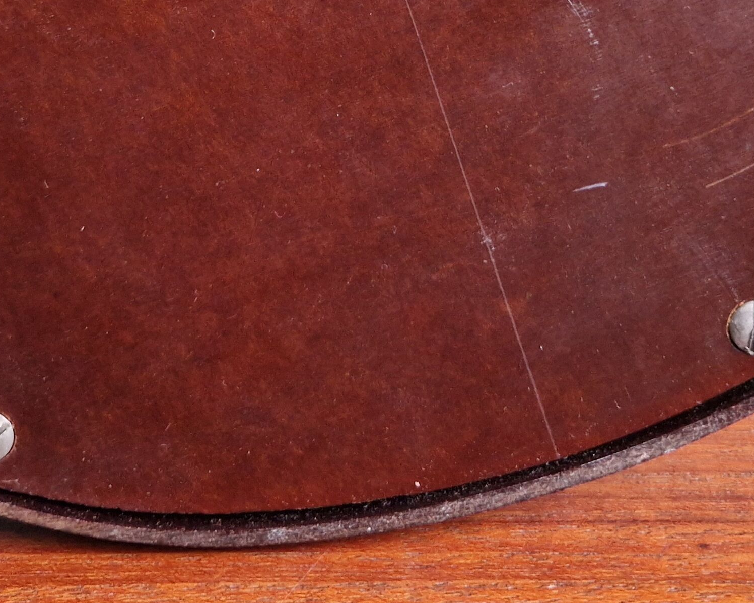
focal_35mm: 60
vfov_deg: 23.4
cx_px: 431
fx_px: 1339
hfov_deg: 31.4
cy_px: -107
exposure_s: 1/25
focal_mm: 5.4
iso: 1000
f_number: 1.8
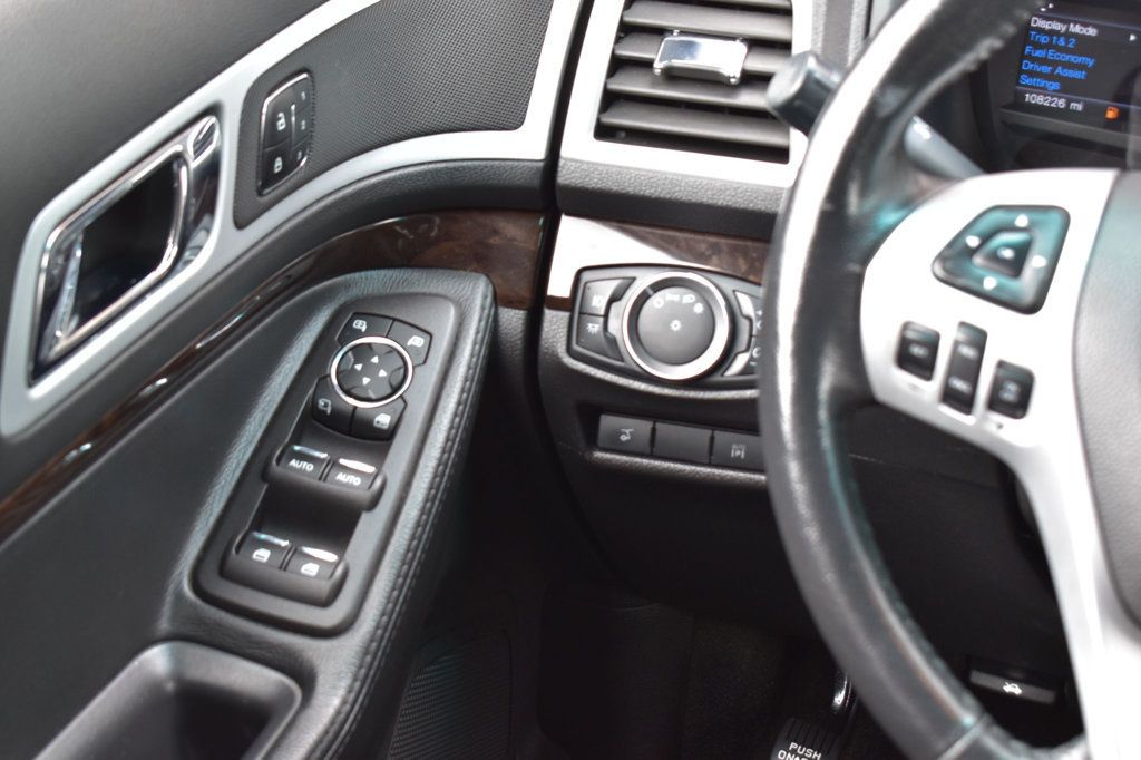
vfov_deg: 19.7
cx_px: 570
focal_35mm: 69
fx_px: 2186
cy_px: 380
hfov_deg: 29.3
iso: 400
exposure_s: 1/30
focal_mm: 46
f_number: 7.1
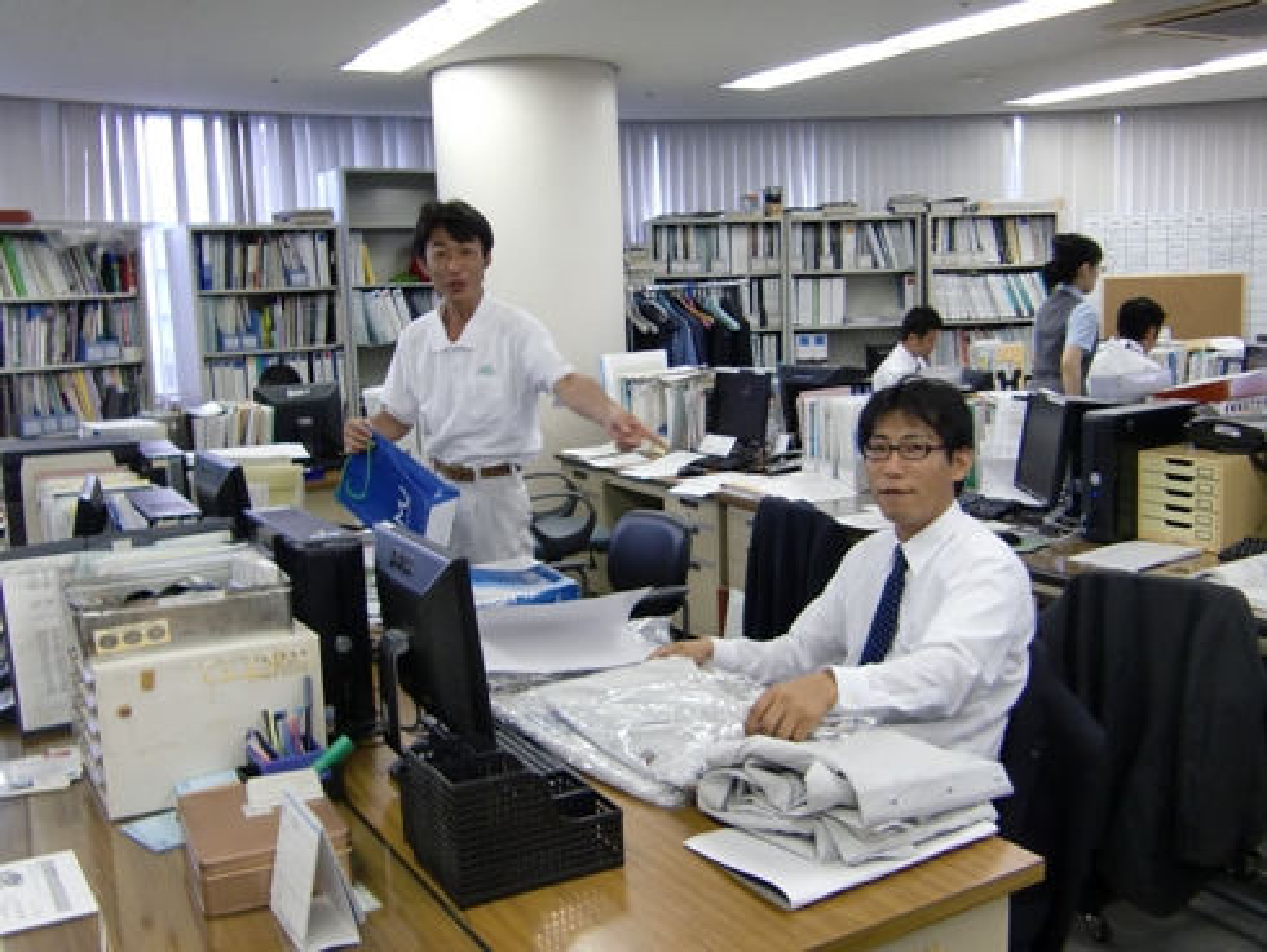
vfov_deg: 49.8
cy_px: 476
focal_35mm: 28
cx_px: 634
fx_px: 1025
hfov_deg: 63.4
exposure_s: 1/60
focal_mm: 4.9
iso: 160
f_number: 2.6
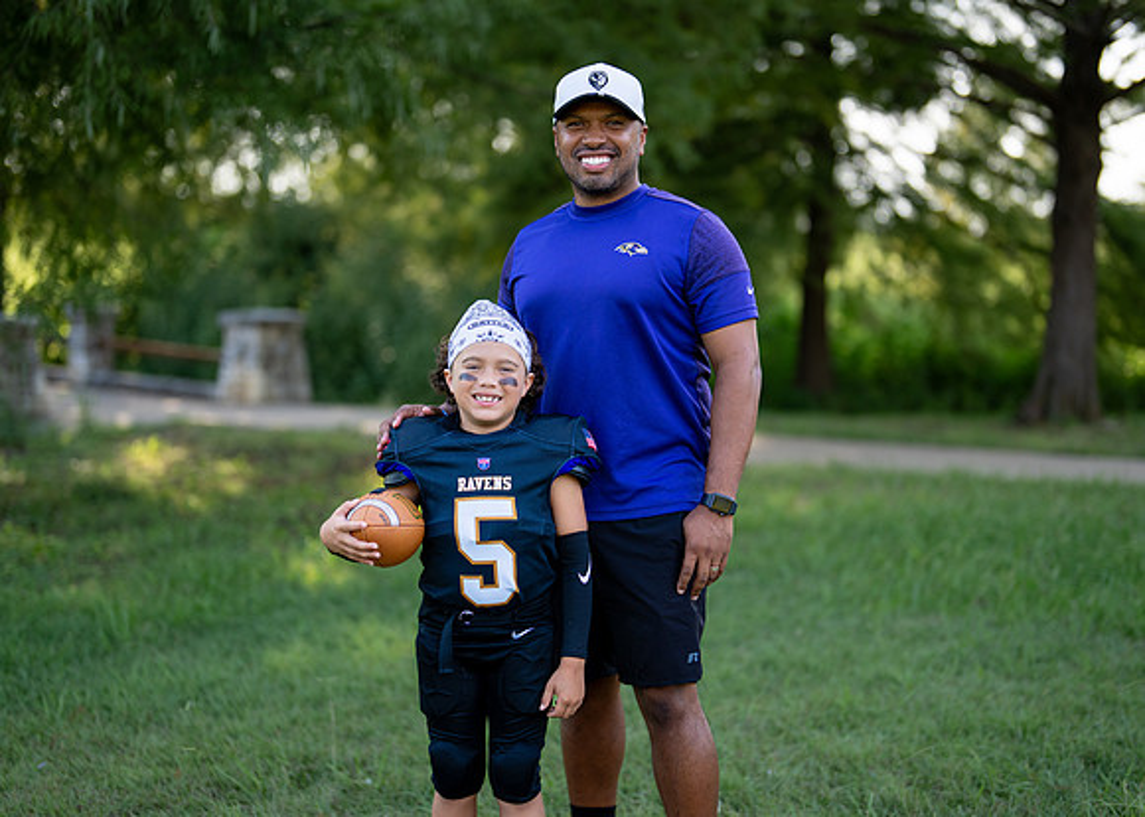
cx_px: 577
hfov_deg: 32.4
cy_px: 424
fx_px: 1974
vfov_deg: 23.4
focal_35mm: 61
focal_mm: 50
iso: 100
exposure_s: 1/1250
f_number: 1.2
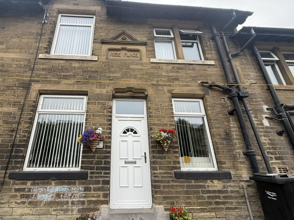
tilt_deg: +20.4
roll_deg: -0.2
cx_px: 123
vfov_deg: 74.7
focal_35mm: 17
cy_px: 112
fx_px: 144
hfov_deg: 90.3
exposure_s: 1/701
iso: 50
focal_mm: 2.22
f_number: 2.2
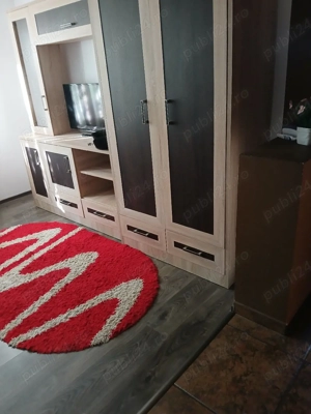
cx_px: 156
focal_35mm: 26
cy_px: 207
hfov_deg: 53.1
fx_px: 311
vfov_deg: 67.3
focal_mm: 3.98
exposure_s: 1/25.1
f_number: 1.8
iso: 320
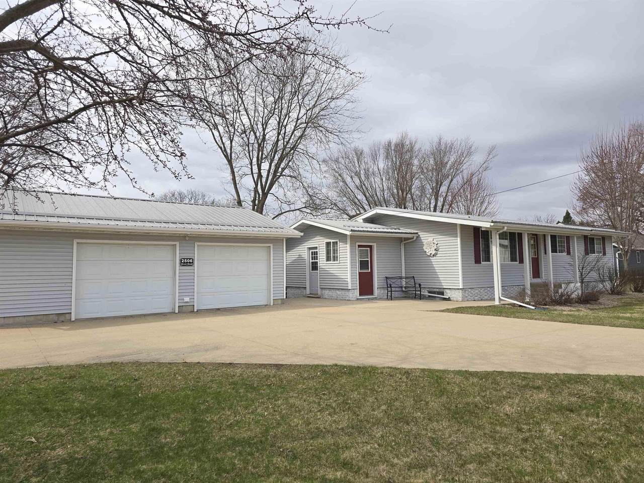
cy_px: 242
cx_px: 322
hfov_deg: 73.9
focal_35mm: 23
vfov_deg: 58.9
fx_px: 428
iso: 12
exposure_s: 1/516
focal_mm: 6.3
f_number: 1.7
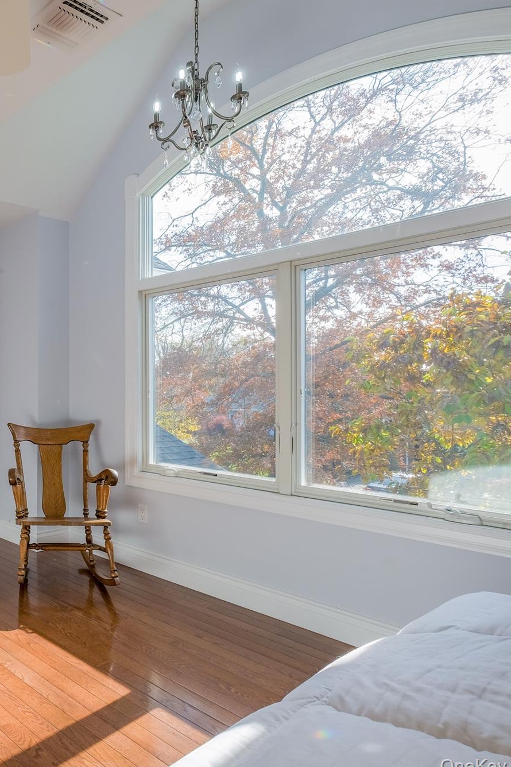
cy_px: 388
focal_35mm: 23
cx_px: -31
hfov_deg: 44.3
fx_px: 490
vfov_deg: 76.1
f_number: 10
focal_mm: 10
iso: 400
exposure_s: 1/170
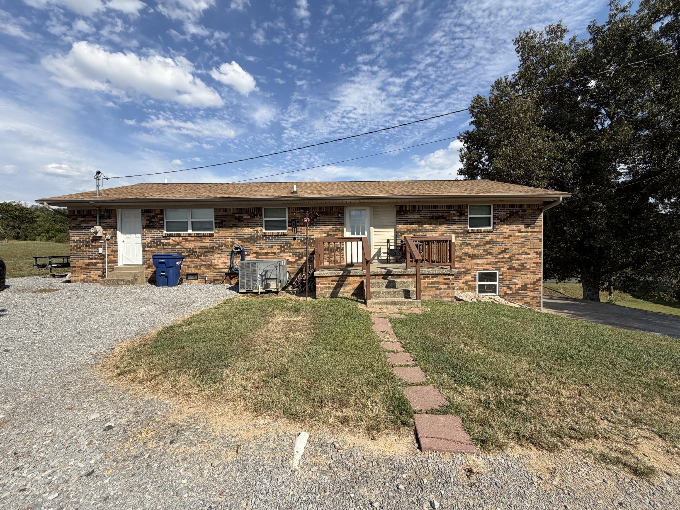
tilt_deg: -1.6
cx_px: 340
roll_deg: +1.1
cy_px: 255
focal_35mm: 14
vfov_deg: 85.7
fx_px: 275
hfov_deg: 102.1
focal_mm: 2.22
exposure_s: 1/928
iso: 20
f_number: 2.2
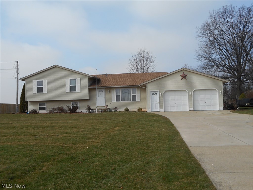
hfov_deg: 47.9
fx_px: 285
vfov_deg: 36.8
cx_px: 126
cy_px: 95
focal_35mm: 39
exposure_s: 1/640
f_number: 4.5
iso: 80
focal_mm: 6.9
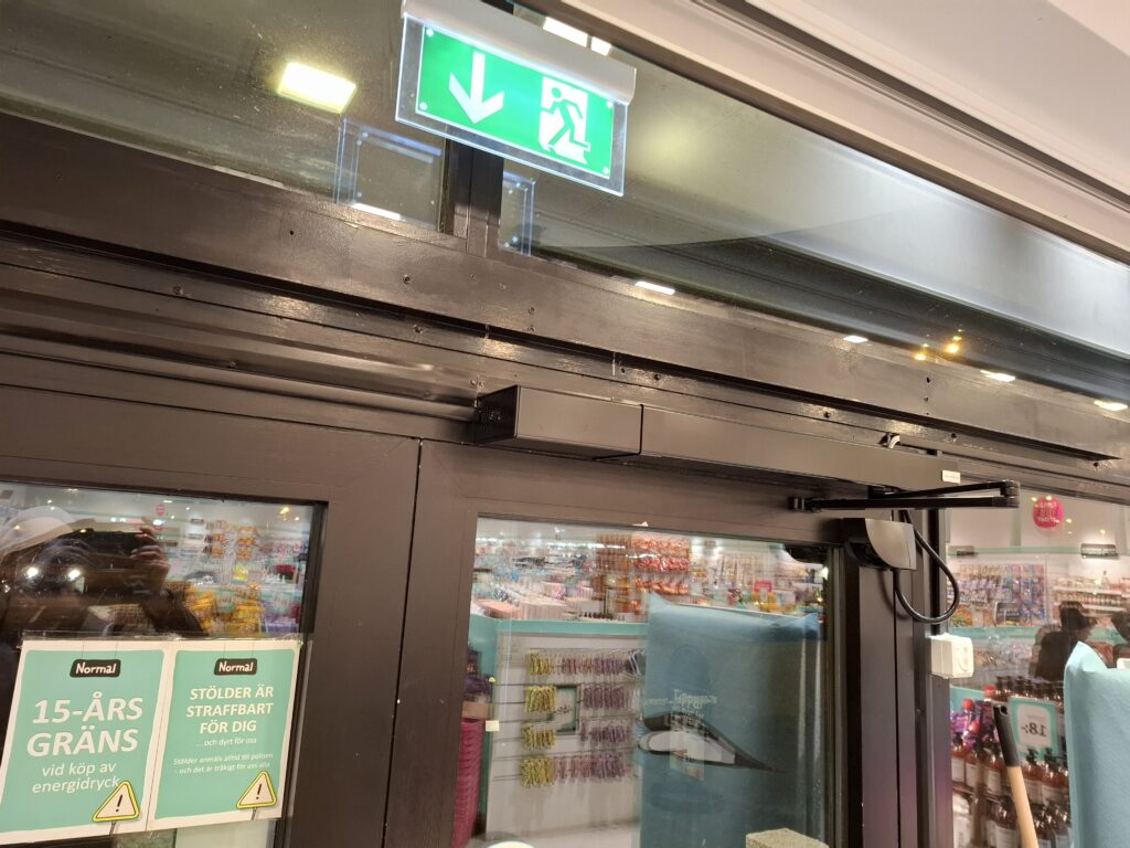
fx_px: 751
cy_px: 424
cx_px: 565
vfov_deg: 58.9
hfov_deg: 73.9
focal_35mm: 23
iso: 200
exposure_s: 1/50
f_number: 1.8
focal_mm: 5.54
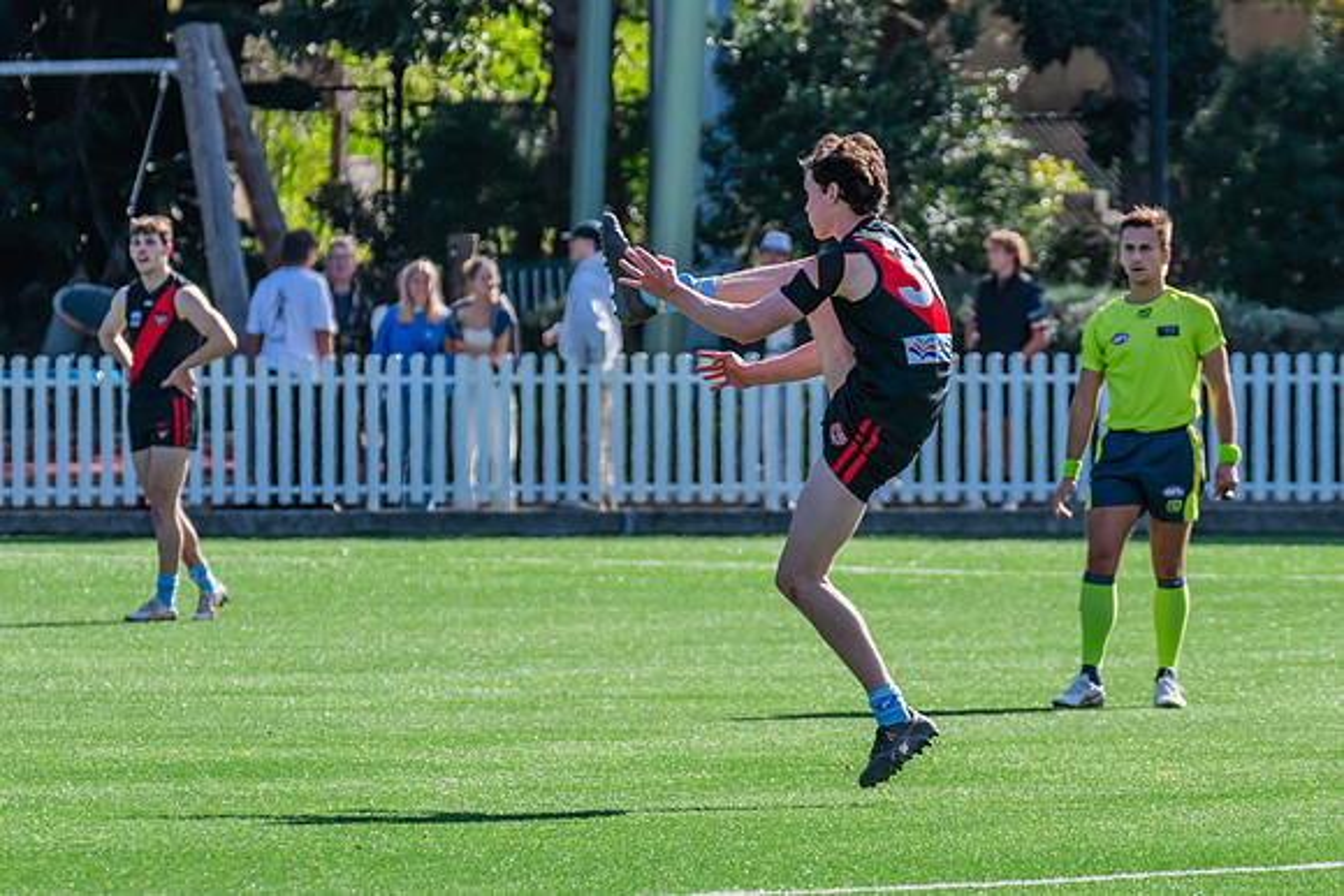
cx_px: 820
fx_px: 19272
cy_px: 546
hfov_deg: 4.0
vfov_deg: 2.7
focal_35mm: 516
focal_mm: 360
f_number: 10
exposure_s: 1/1250
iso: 800
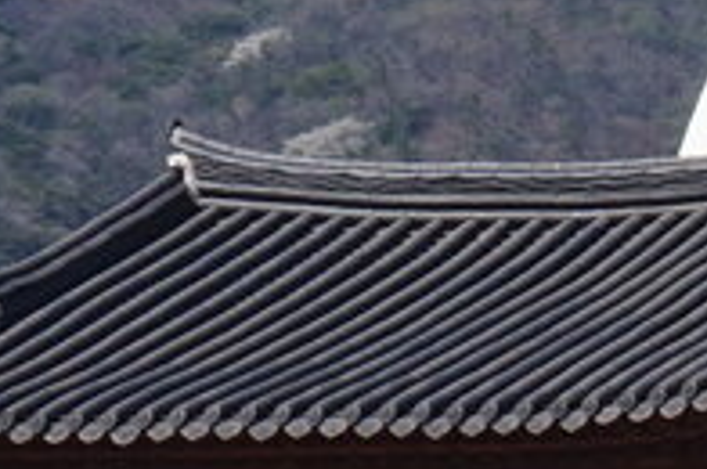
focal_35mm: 343
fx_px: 6725
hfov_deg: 5.8
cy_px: 538
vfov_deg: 4.0
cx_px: 1757
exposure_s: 1/100
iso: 100
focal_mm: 32
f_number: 14
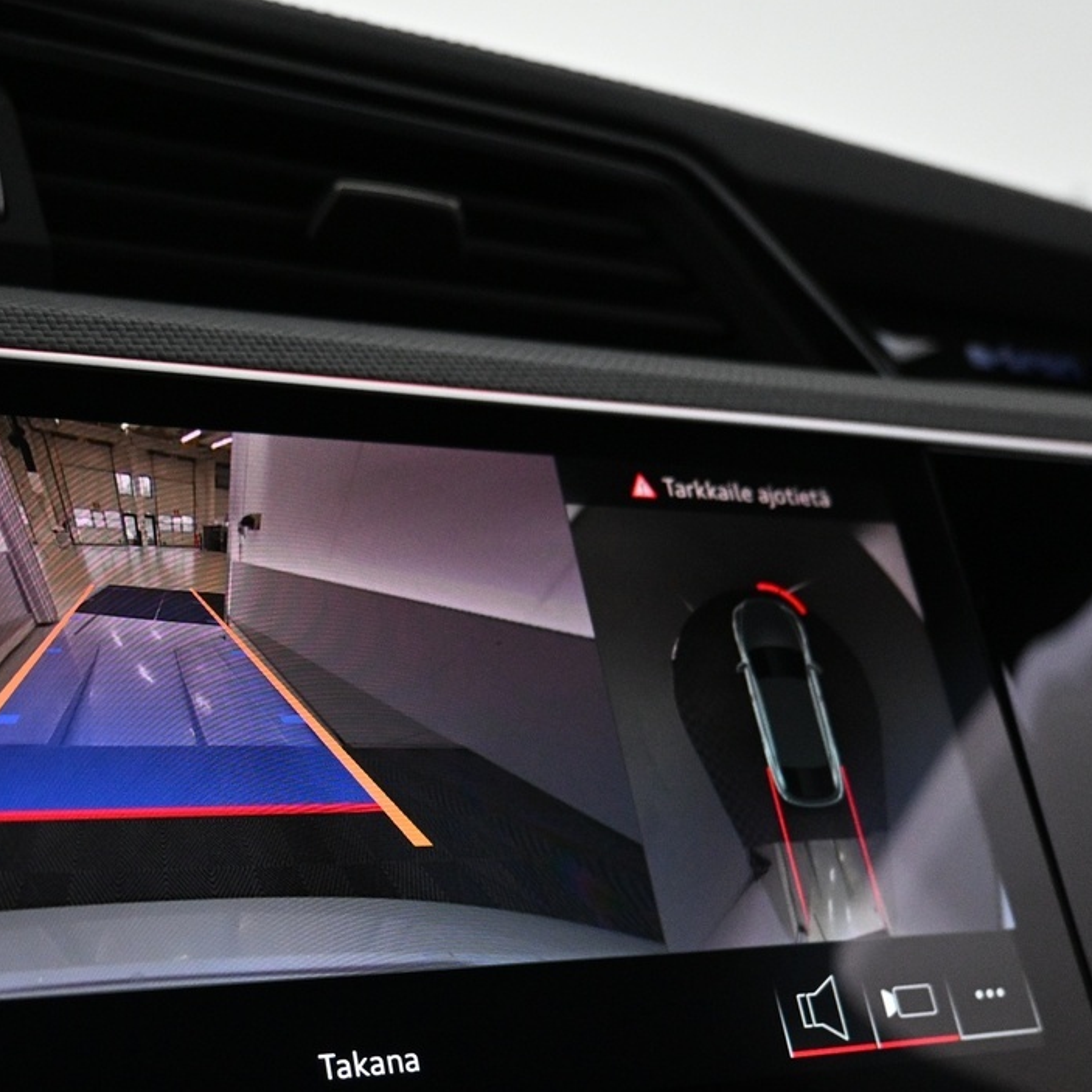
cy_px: 750
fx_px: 1677
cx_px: 255
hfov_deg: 35.2
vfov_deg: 35.6
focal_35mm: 47
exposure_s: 1/125
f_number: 3.5
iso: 1600
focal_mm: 16
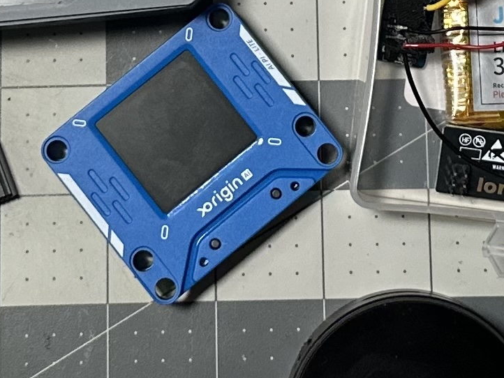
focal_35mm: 134
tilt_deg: -81.0
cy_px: -181
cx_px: 251
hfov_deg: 14.7
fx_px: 1952
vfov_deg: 10.7
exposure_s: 1/121
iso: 200
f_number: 1.78
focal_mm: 6.86
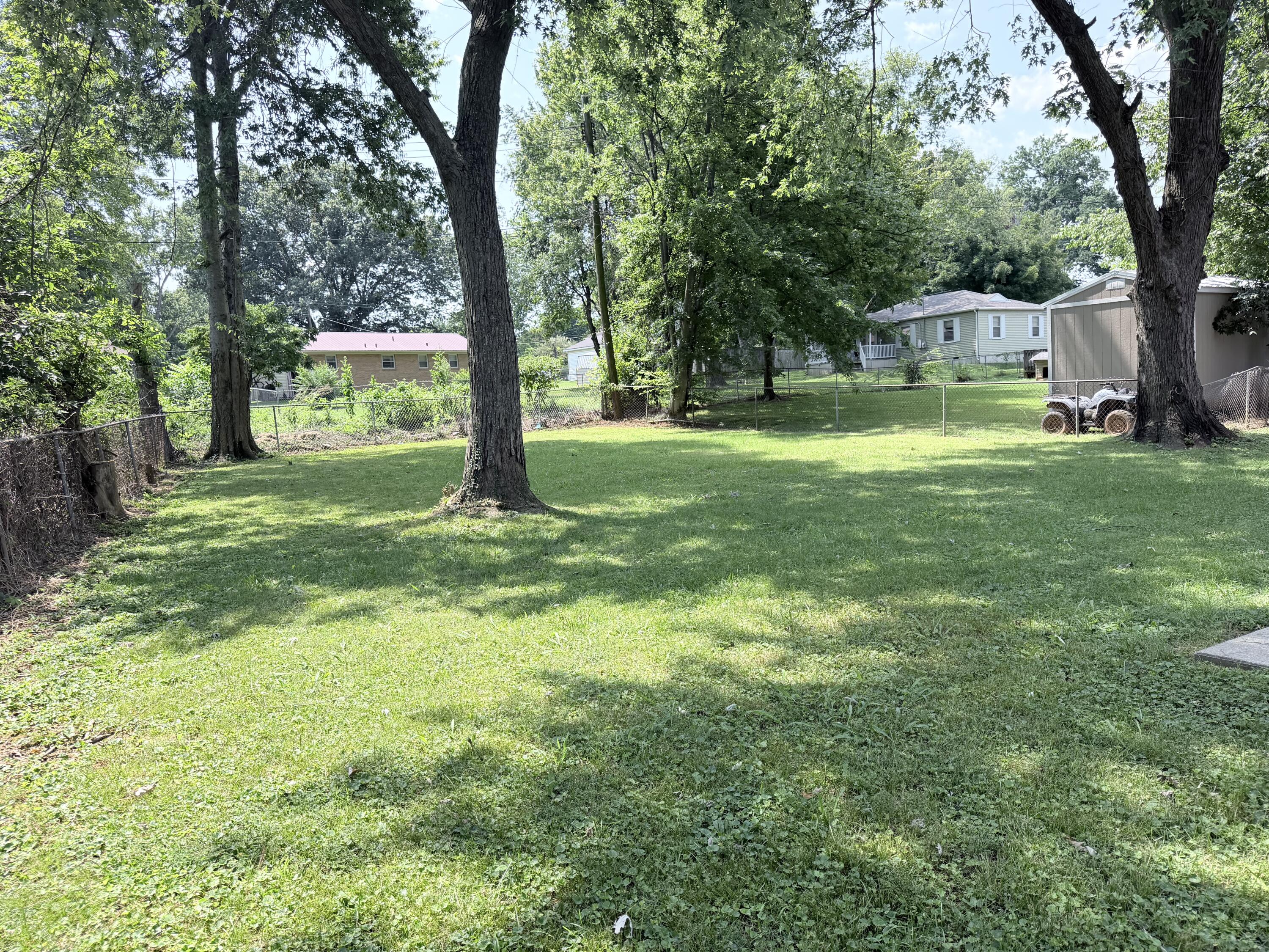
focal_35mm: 24
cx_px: 634
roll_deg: +4.8
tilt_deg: -5.0
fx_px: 880
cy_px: 476
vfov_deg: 56.8
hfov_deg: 71.6
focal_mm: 6.76
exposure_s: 1/1653
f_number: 1.78
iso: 100
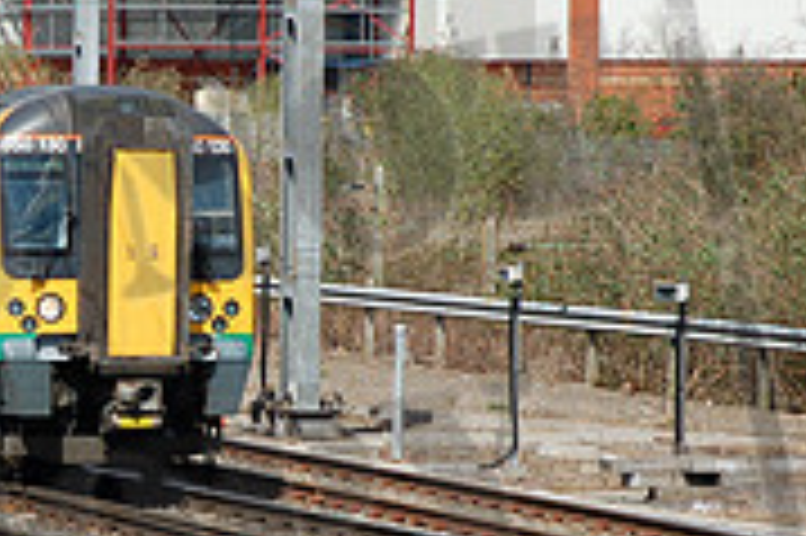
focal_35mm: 291
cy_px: 351
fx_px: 6509
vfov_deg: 4.7
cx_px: 167
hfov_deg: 7.1
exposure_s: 1/640
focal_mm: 60
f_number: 6.3
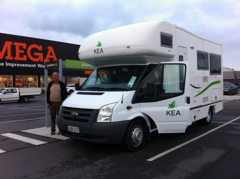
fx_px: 242
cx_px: 120
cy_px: 90
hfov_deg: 52.7
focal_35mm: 35
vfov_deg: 40.6
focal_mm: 3.85
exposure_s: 1/60
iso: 100
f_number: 2.8
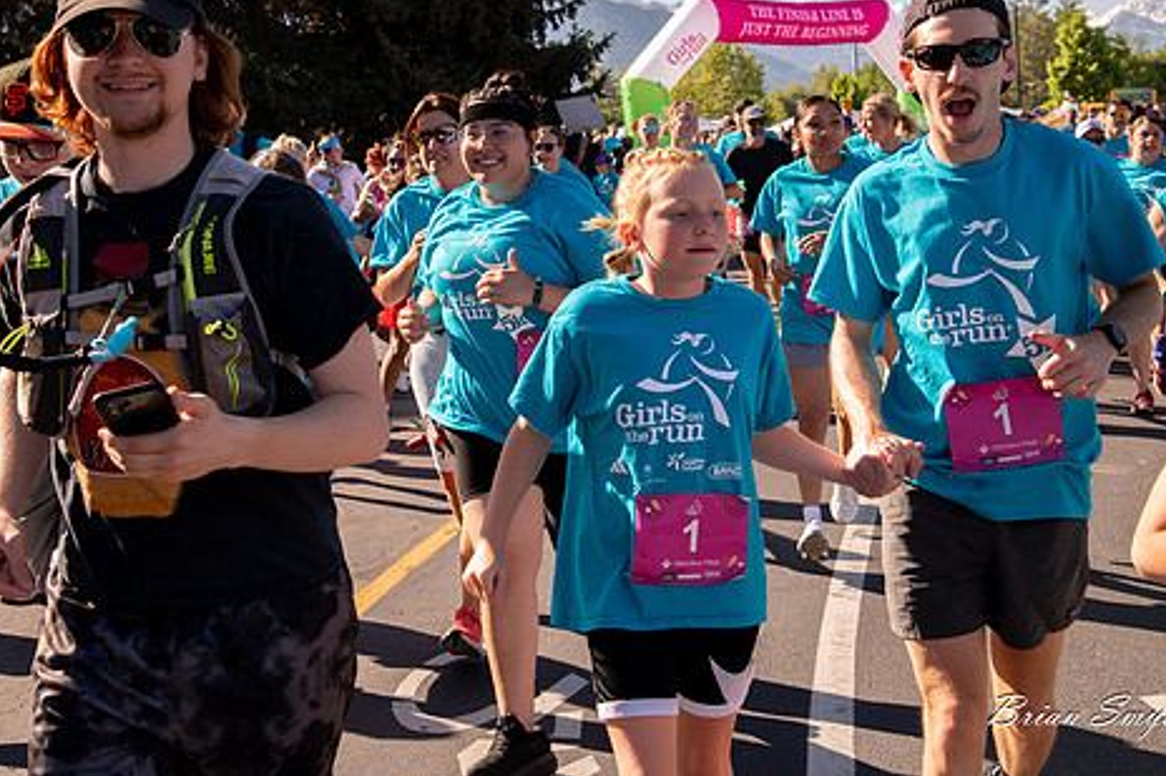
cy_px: 296
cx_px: 515
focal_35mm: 60
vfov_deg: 22.6
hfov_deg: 33.4
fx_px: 1943
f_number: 8
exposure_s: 1/1000
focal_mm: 48
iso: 800
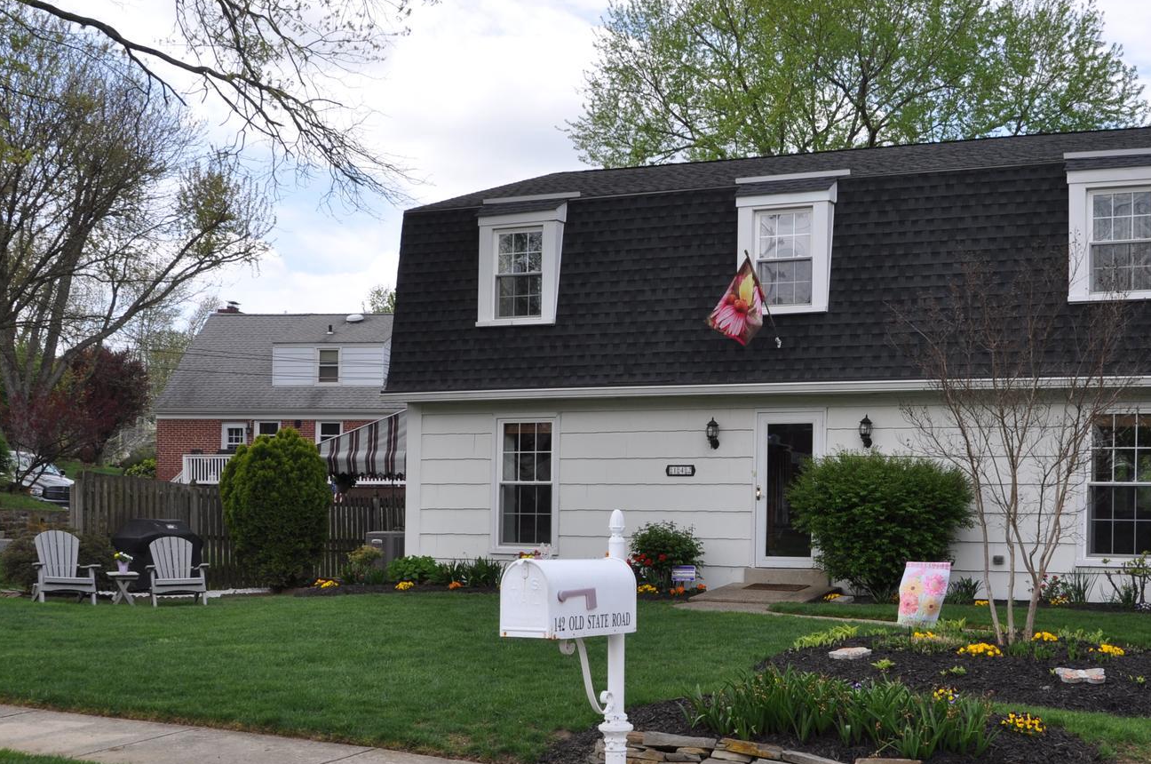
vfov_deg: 26.8
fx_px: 1590
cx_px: 776
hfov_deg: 39.3
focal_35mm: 50
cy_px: 526
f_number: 9
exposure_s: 1/320
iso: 200
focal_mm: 21
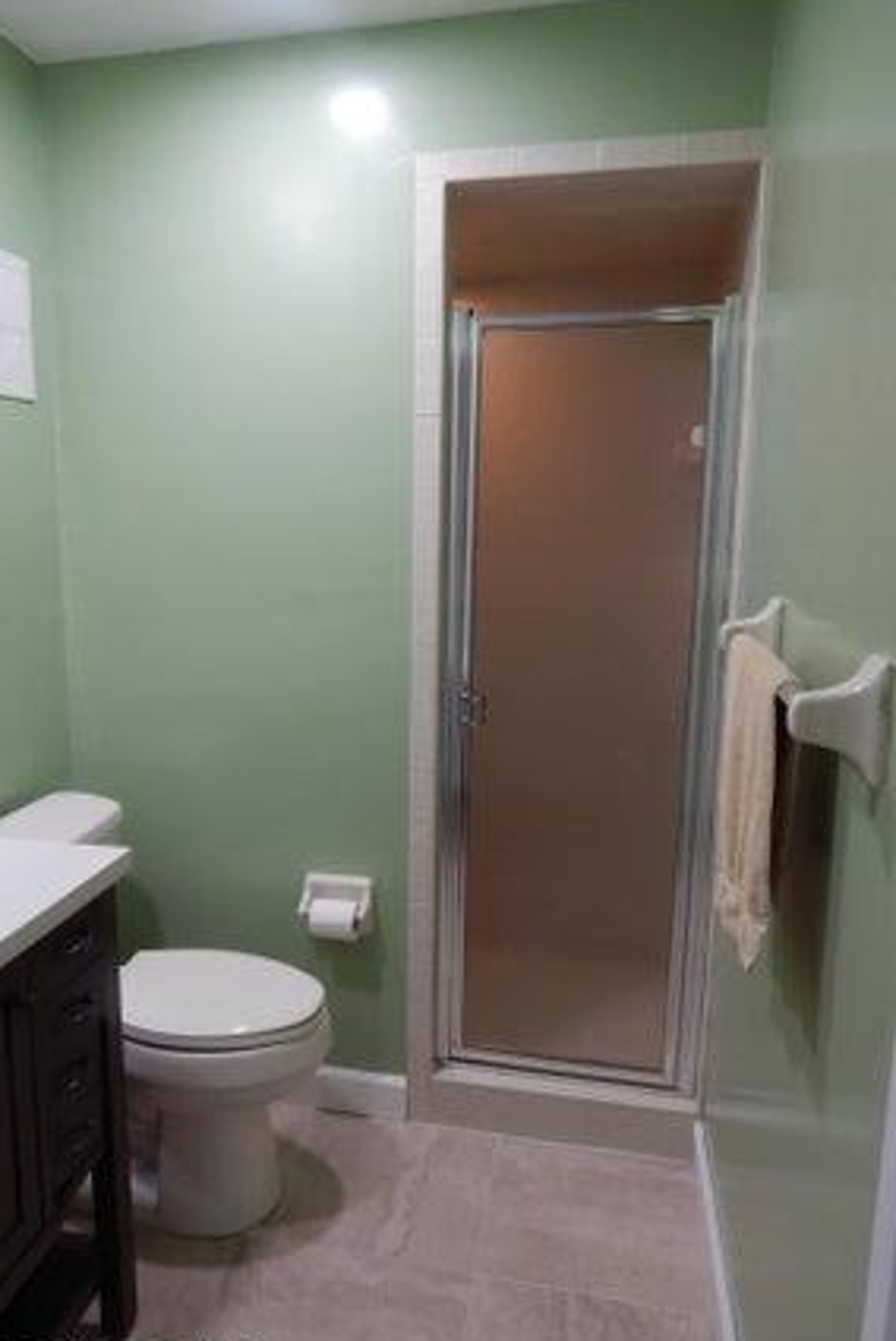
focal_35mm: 27
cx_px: 353
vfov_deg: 67.3
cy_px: 675
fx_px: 1006
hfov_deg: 47.7
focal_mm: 4
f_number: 3
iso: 140
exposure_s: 1/30
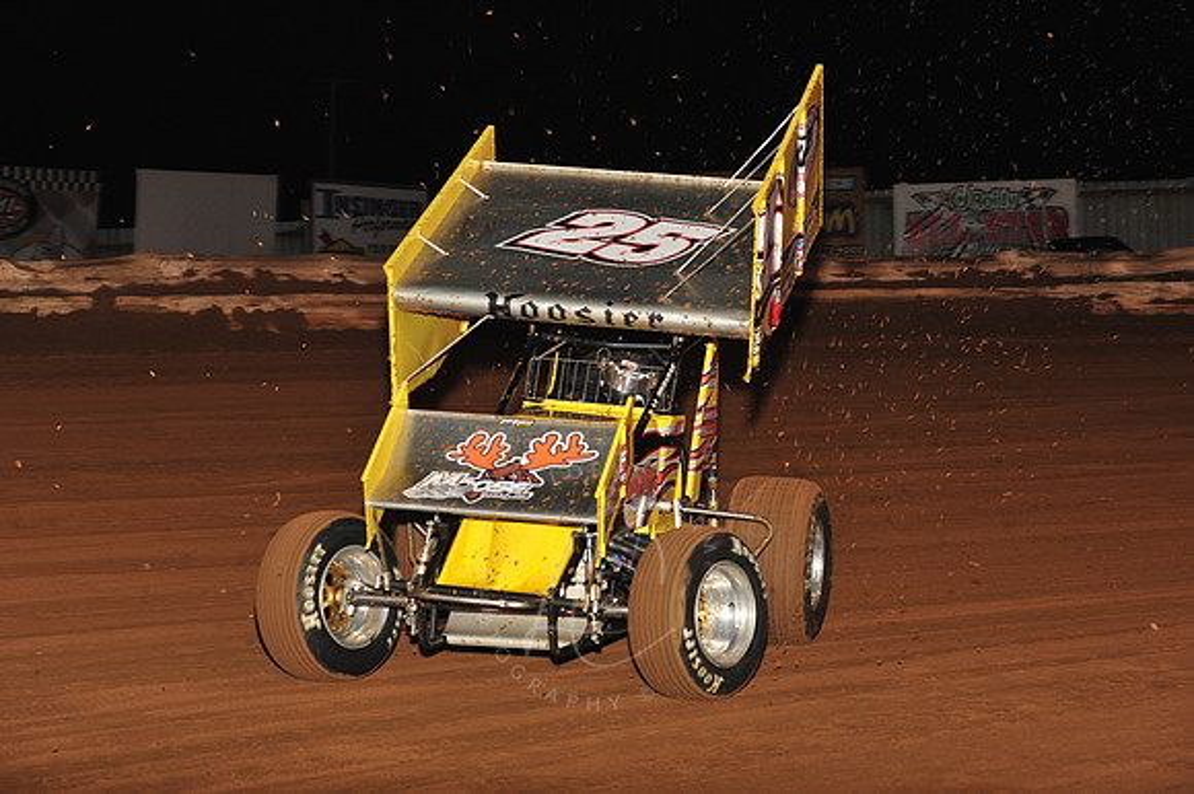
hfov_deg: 19.5
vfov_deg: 13.0
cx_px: 597
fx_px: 3480
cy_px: 397
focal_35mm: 105
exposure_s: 1/320
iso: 1000
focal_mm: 105
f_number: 7.1
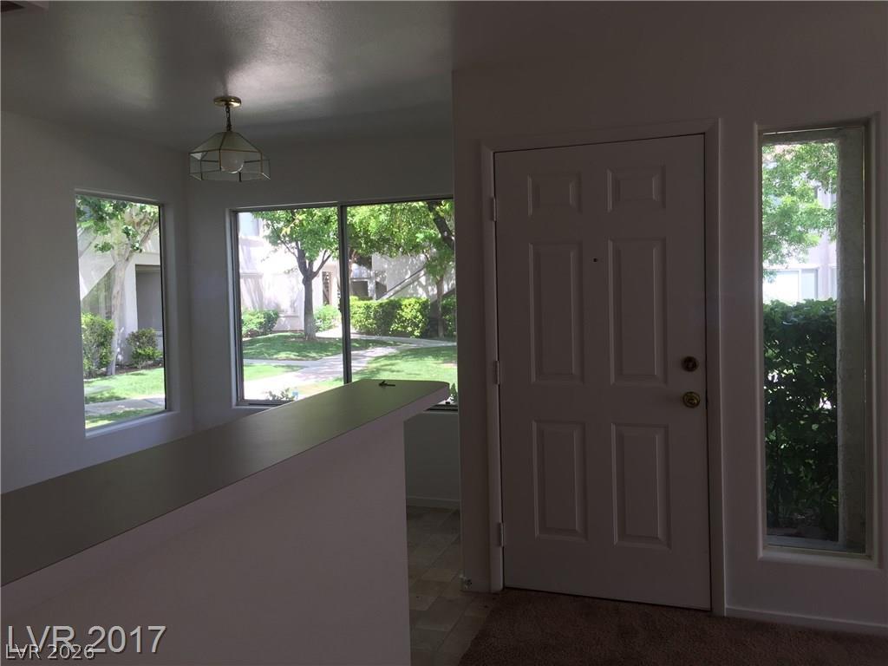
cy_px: 333
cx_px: 444
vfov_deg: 48.2
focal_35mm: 29
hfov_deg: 61.7
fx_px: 744
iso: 32
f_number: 2.2
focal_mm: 4.15
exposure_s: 1/120
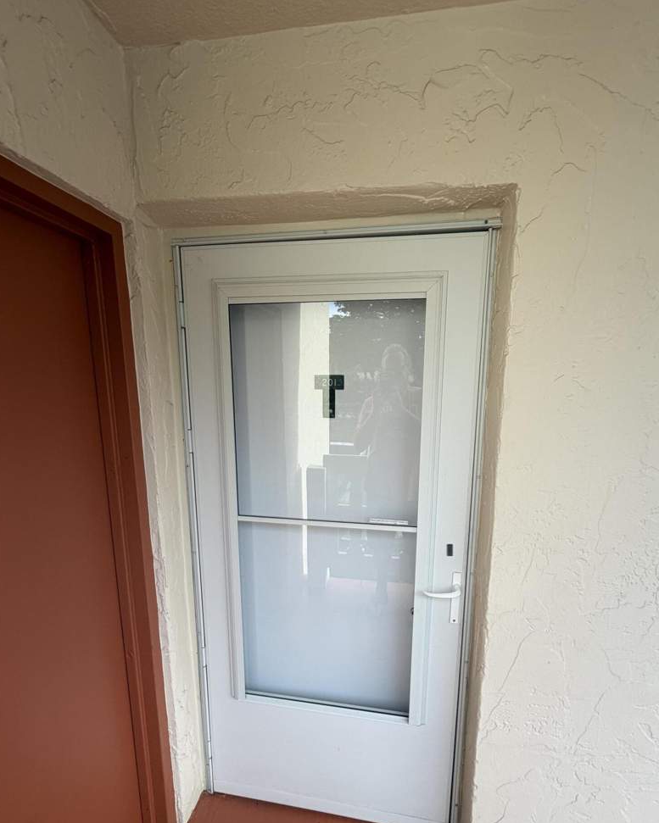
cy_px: 437
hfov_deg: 84.0
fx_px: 366
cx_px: 333
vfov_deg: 96.7
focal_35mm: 15
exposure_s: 1/140
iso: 40
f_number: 2.2
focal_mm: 2.22
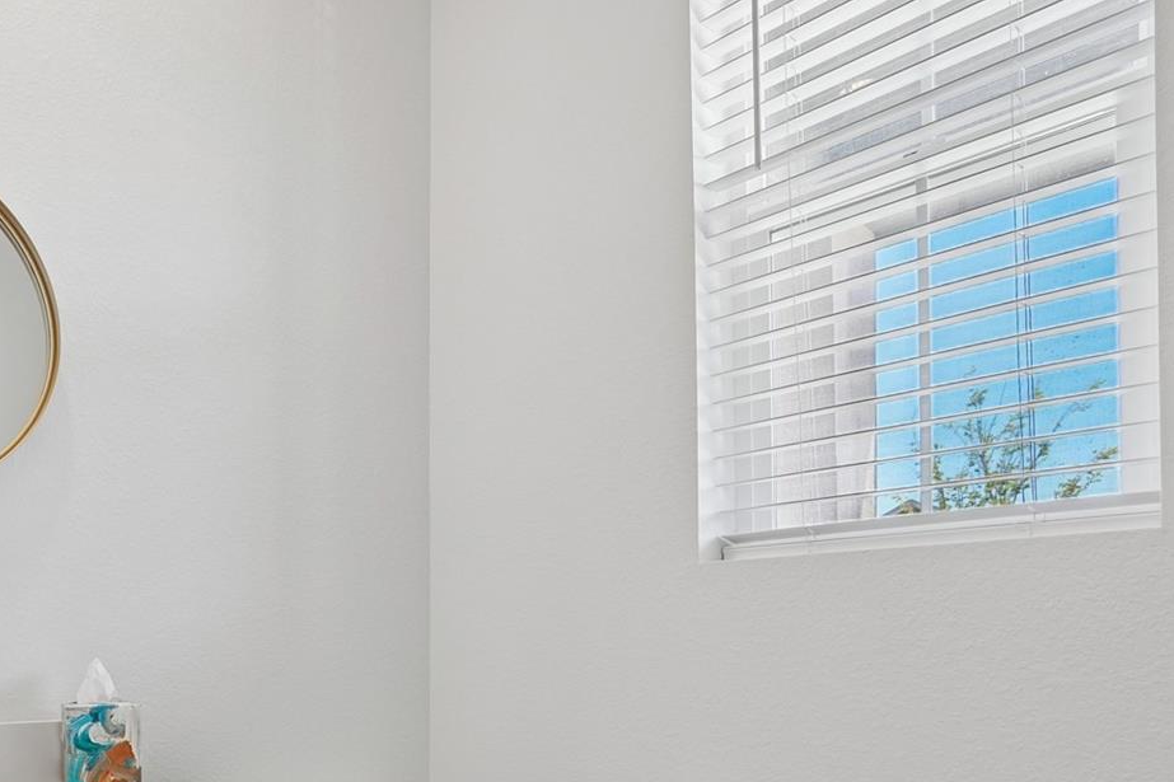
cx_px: 303
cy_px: 636
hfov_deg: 65.4
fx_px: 848
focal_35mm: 26
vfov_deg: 46.7
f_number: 8
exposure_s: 1/25
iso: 400
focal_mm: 10
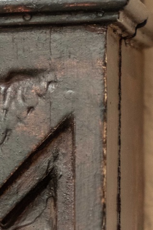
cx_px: 7
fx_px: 1352
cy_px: -50
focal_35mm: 212
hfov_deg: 6.5
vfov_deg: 9.6
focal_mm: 55
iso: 1600
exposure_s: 1/60
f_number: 4.5
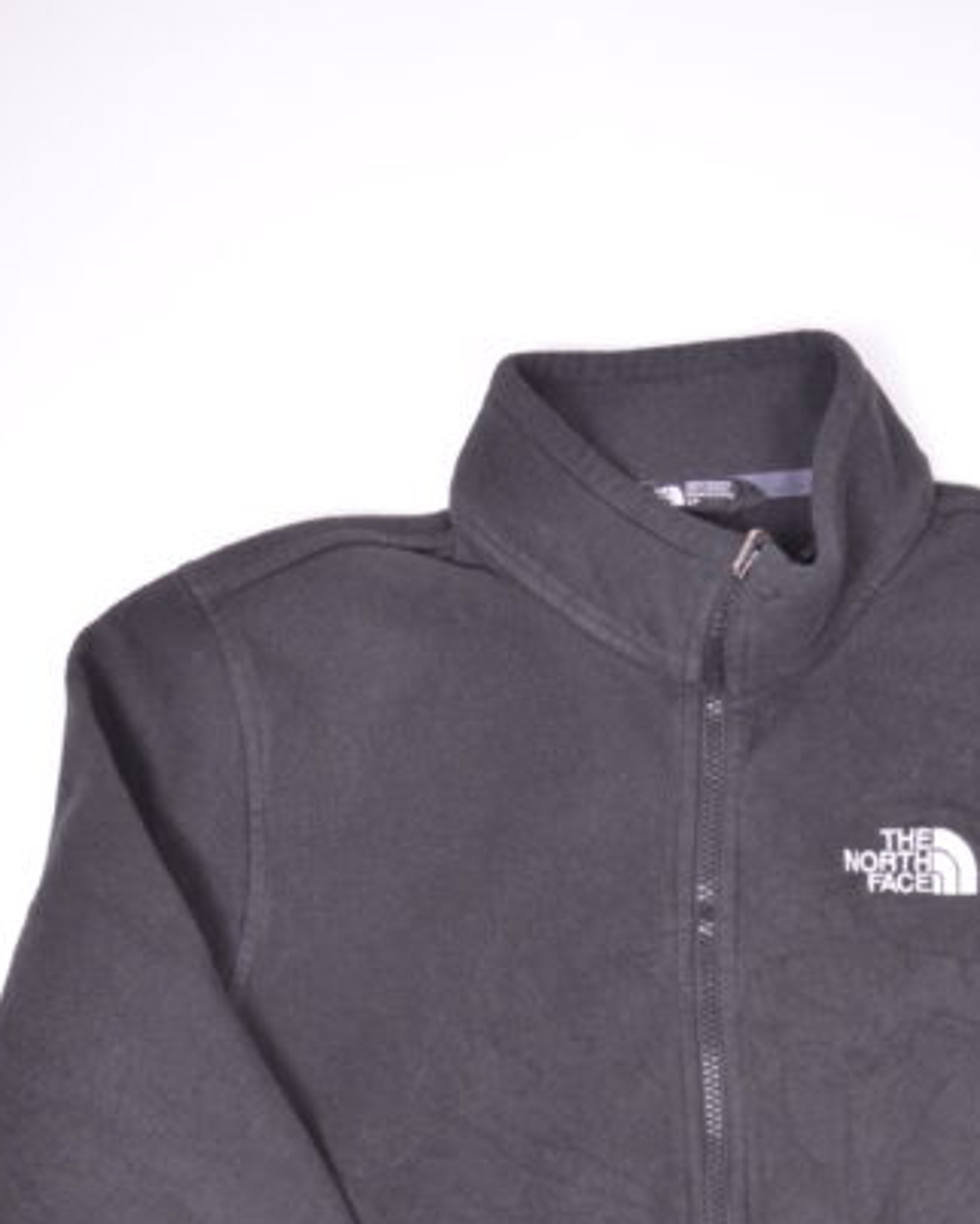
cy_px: 1212
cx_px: 686
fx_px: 2029
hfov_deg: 26.9
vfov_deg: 31.2
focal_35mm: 56
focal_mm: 20
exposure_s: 1/60
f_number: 4
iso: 400
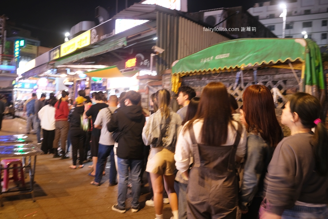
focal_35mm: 35
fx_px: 319
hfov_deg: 54.4
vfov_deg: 37.9
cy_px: 110
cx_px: 164
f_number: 2.8
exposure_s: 1/9
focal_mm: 23
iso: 640
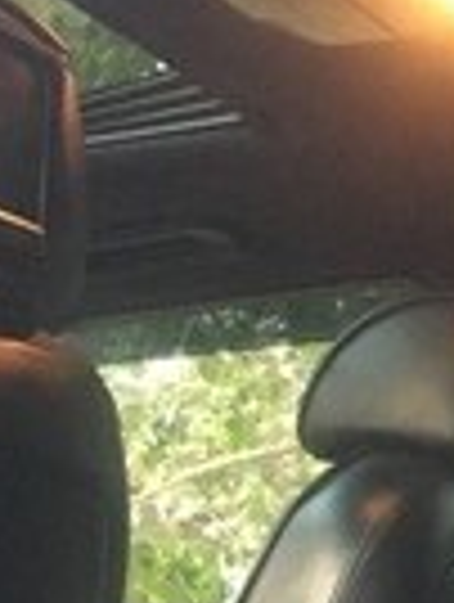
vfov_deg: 17.6
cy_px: 698
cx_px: 634
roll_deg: +2.4
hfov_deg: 13.3
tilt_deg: +0.2
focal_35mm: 107
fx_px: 1865
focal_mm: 4.15
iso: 250
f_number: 2.2
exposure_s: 1/17
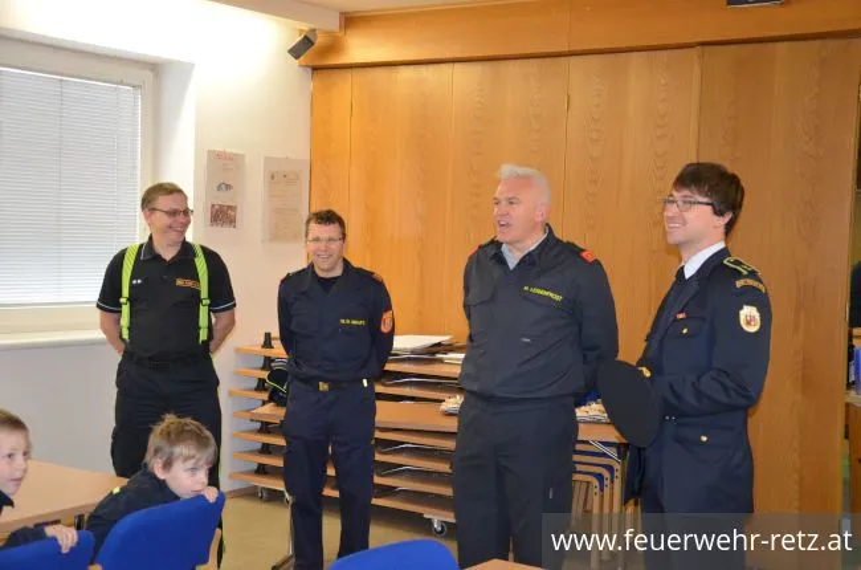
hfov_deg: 35.1
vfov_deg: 23.7
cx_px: 430
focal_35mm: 57
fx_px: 1360
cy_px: 285
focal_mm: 38
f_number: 4.5
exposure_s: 1/60
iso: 1600
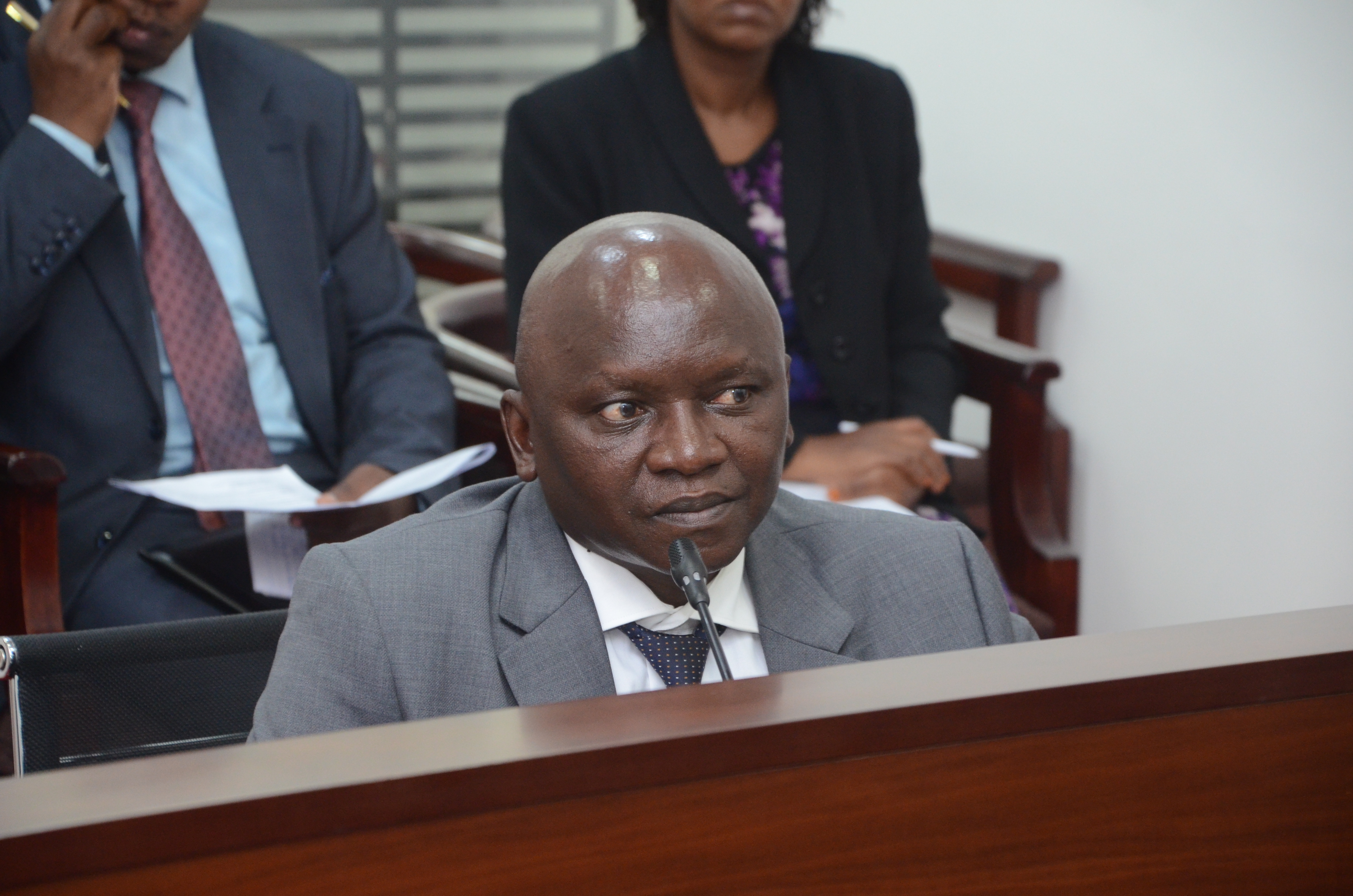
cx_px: 676
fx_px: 5345
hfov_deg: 14.4
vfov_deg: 9.6
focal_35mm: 142
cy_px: 448
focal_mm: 95
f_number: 5.3
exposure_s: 1/80
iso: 1600
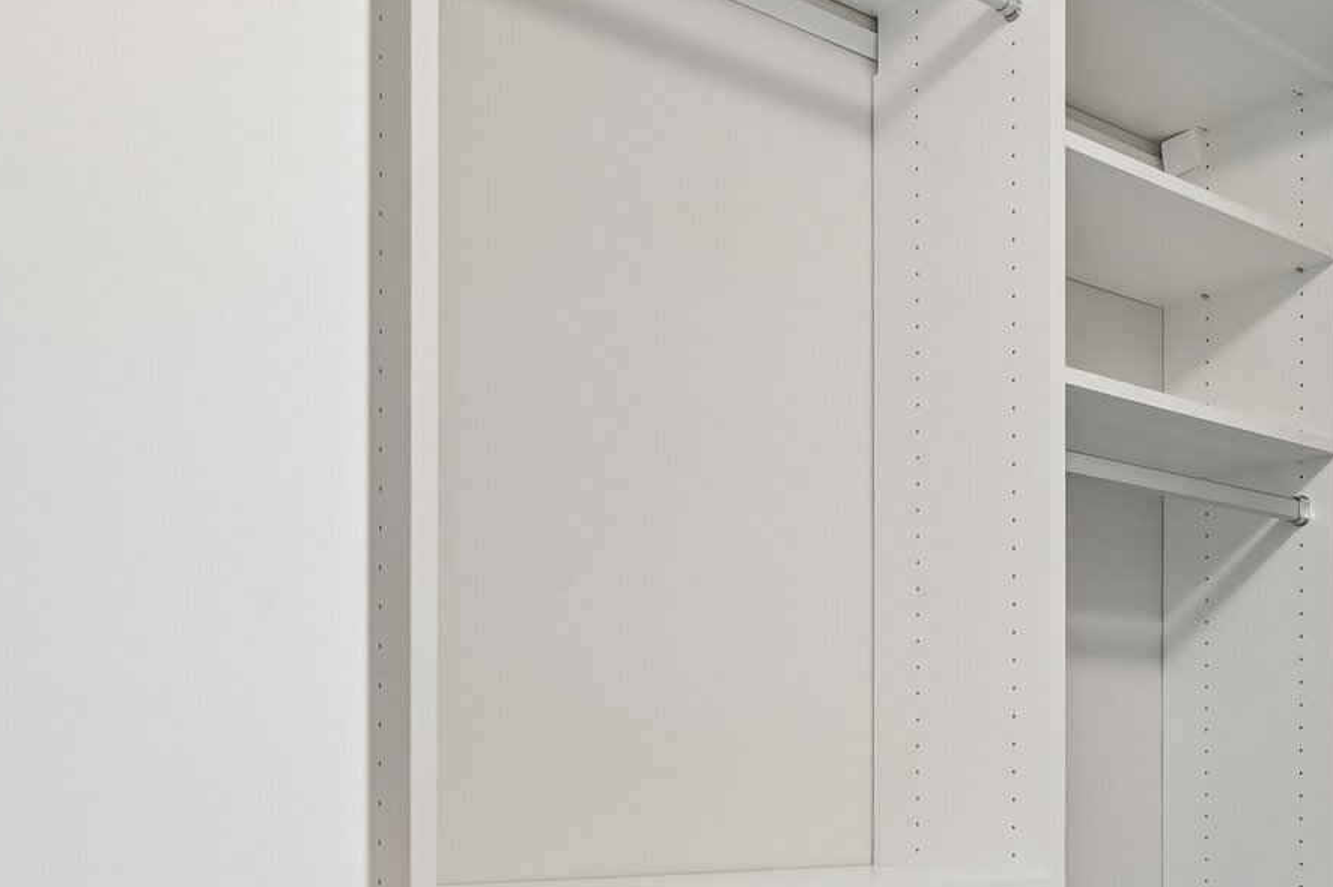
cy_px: 746
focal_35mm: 37
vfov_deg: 34.5
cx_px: 1471
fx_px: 1369
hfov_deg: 41.3
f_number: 8
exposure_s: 1/4
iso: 400
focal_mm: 16
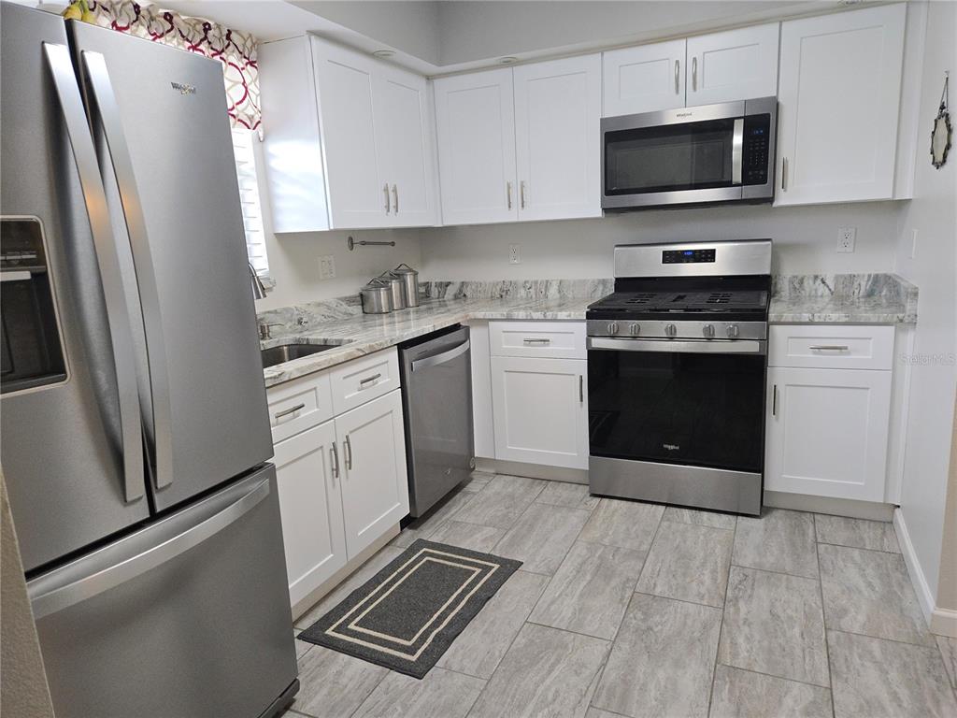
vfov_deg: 58.9
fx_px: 636
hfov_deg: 73.9
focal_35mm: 23
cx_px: 478
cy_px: 359
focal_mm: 5.4
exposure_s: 1/120
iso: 125
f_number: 1.8
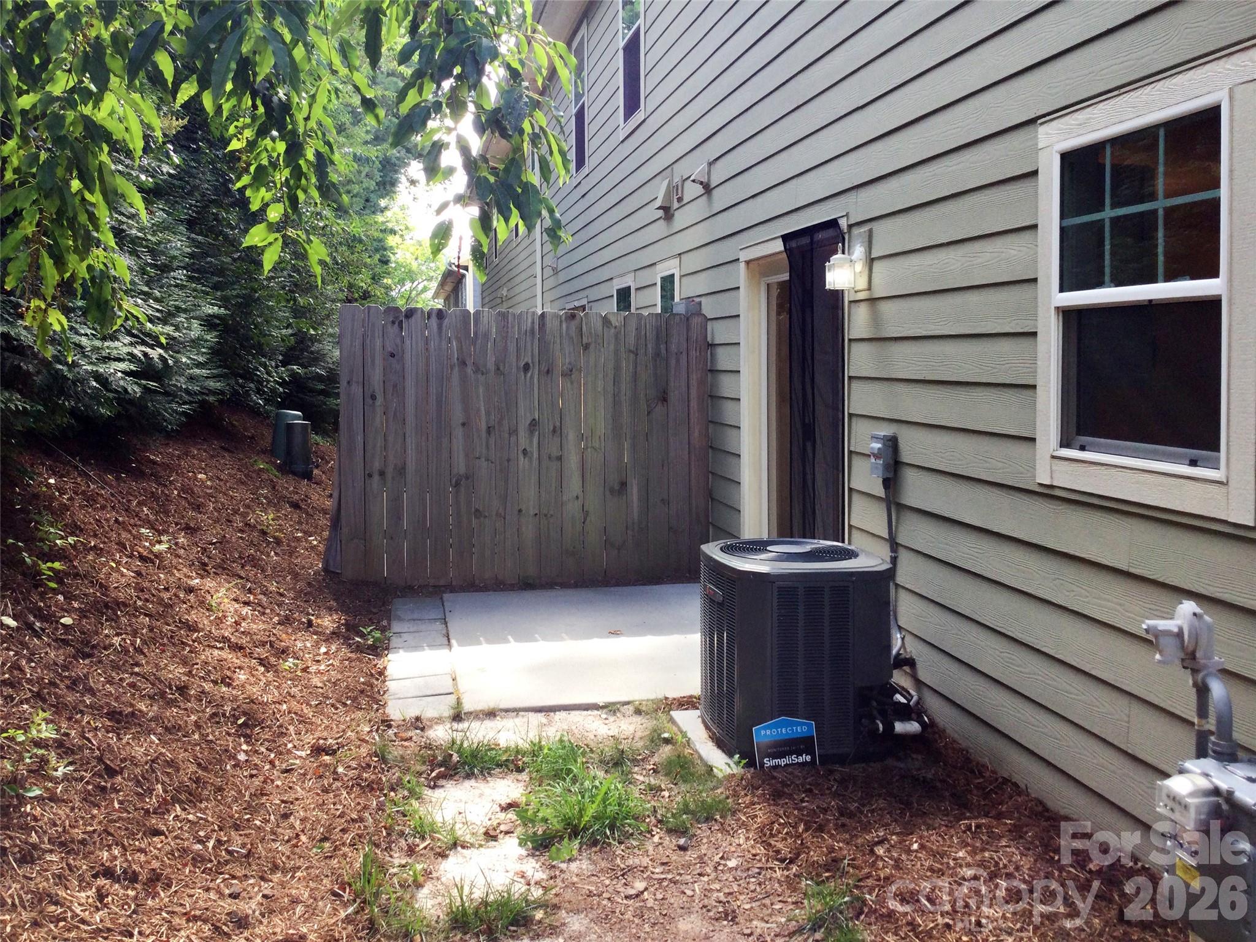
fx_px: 1125
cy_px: 471
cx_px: 628
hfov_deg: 58.4
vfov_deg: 45.4
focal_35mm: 31
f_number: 2.4
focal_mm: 3.3
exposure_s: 1/120
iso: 32
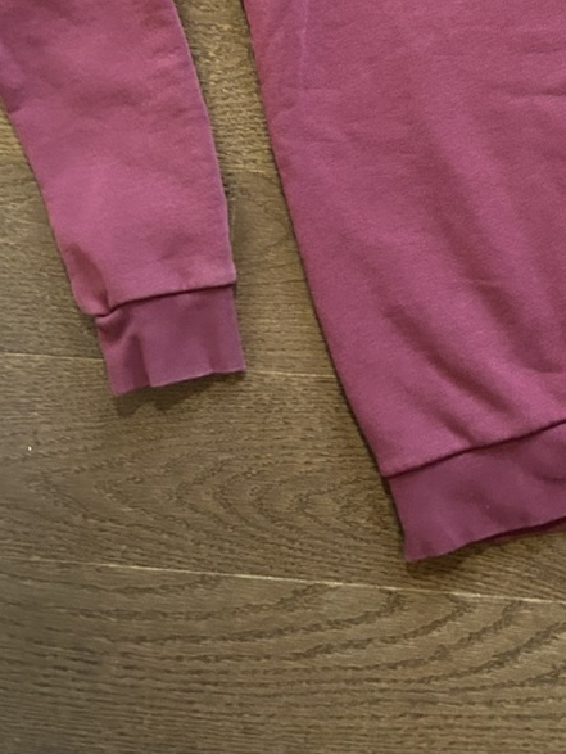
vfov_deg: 30.4
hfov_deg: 23.4
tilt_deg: -81.8
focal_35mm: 59
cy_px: 4
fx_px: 1285
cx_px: 608
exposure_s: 1/60
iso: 500
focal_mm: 5.7
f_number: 1.5
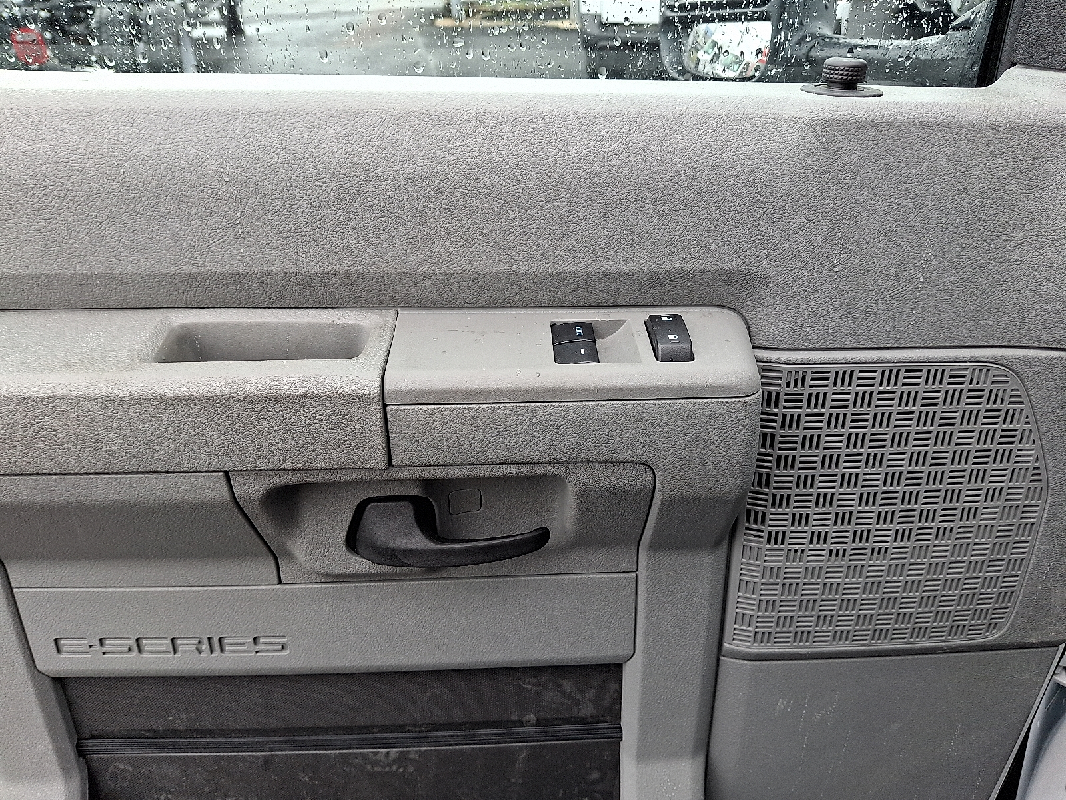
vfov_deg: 54.9
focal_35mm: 25
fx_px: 770
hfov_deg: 69.4
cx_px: 533
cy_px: 400
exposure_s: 1/120
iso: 31
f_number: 1.8
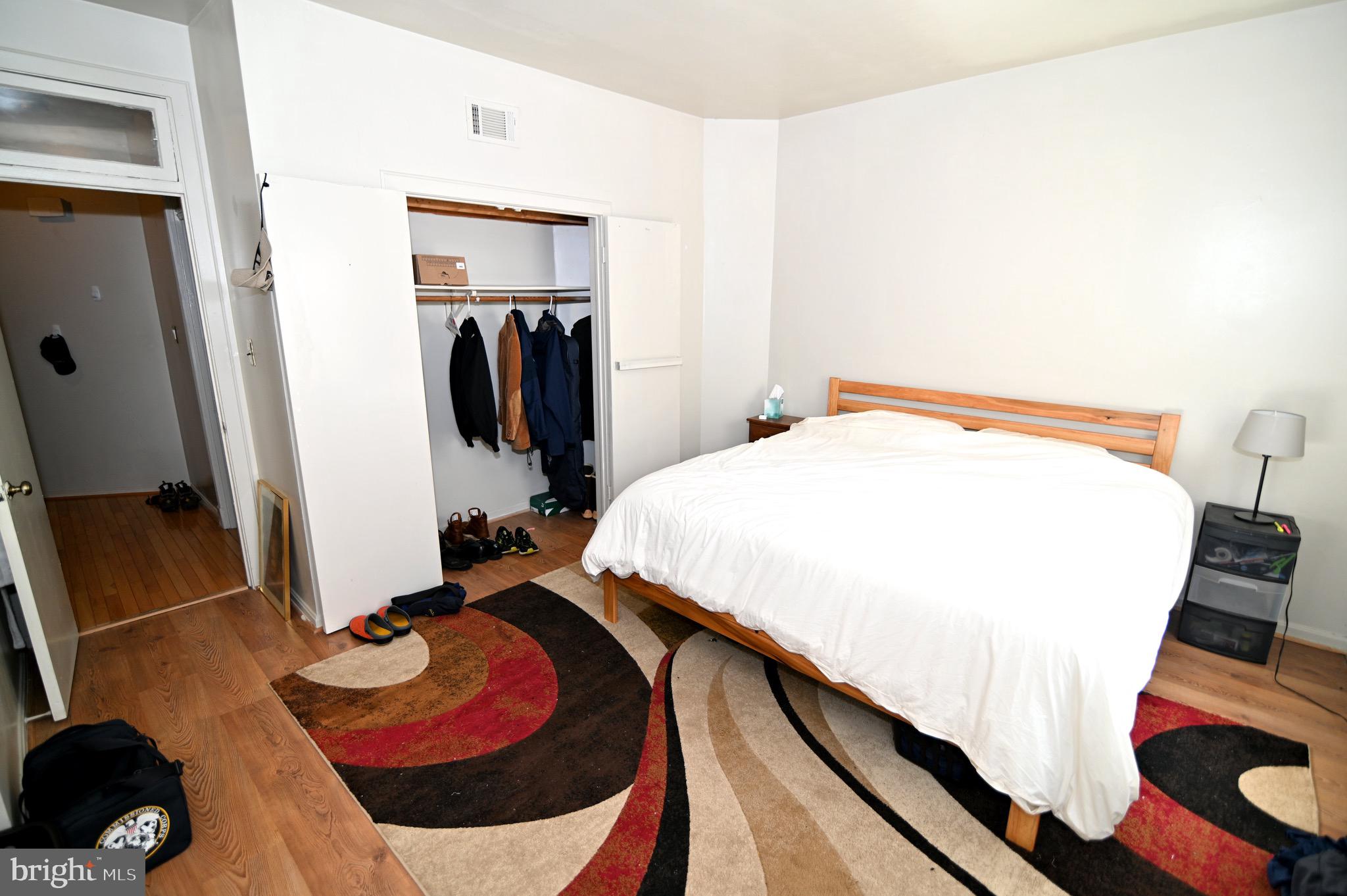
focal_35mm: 16
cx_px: 674
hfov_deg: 96.8
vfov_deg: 73.7
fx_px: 598
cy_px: 448
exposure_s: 1/100
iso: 180
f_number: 2.8
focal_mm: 16
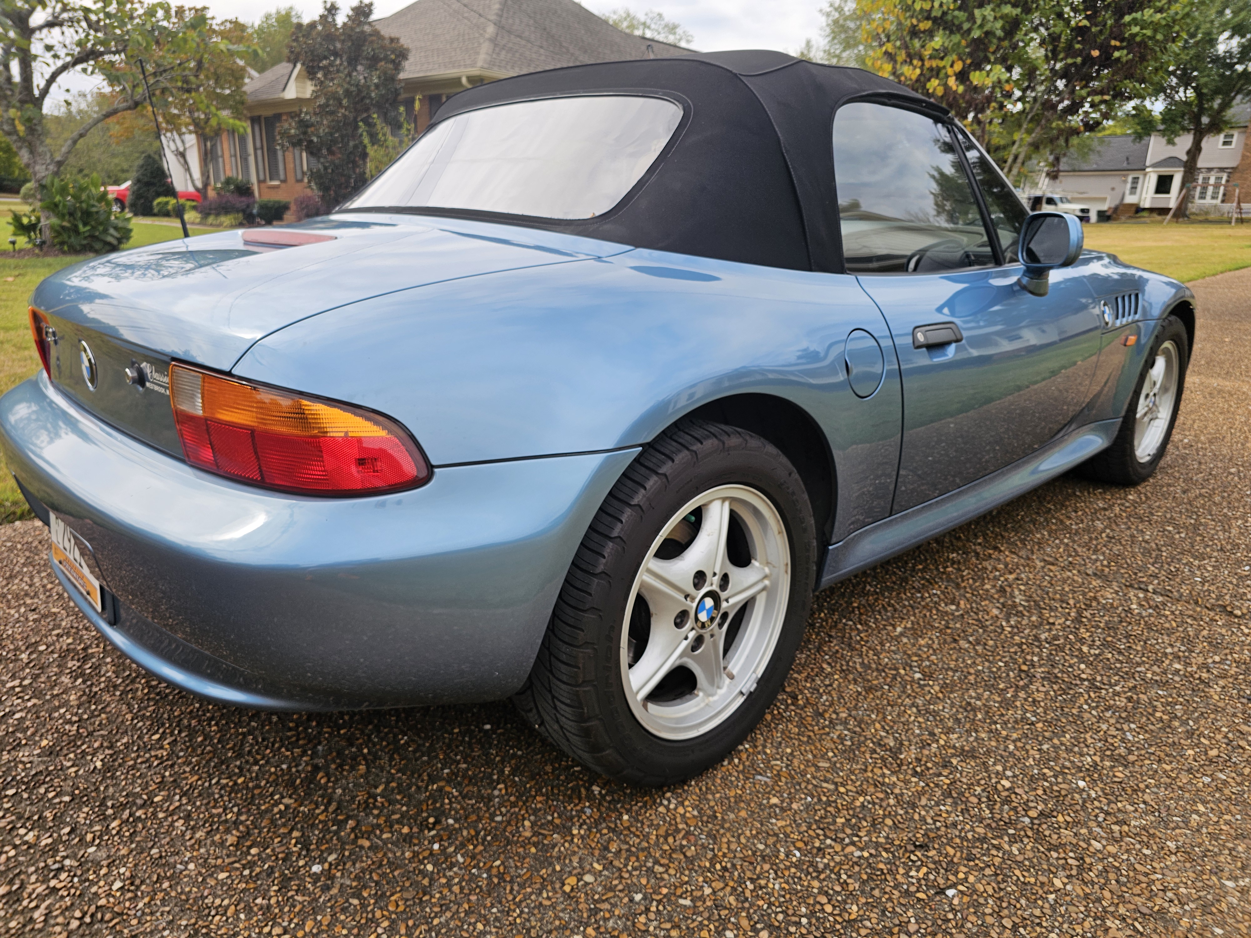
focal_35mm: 23
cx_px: 626
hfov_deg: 73.9
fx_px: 831
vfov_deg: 58.9
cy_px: 469
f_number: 1.7
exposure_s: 1/376
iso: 10
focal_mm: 6.3
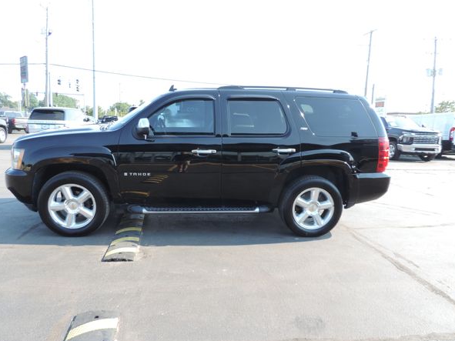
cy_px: 180
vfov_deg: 53.0
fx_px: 342
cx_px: 219
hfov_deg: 67.3
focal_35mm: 26
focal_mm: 4.3
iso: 80
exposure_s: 1/200
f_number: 3
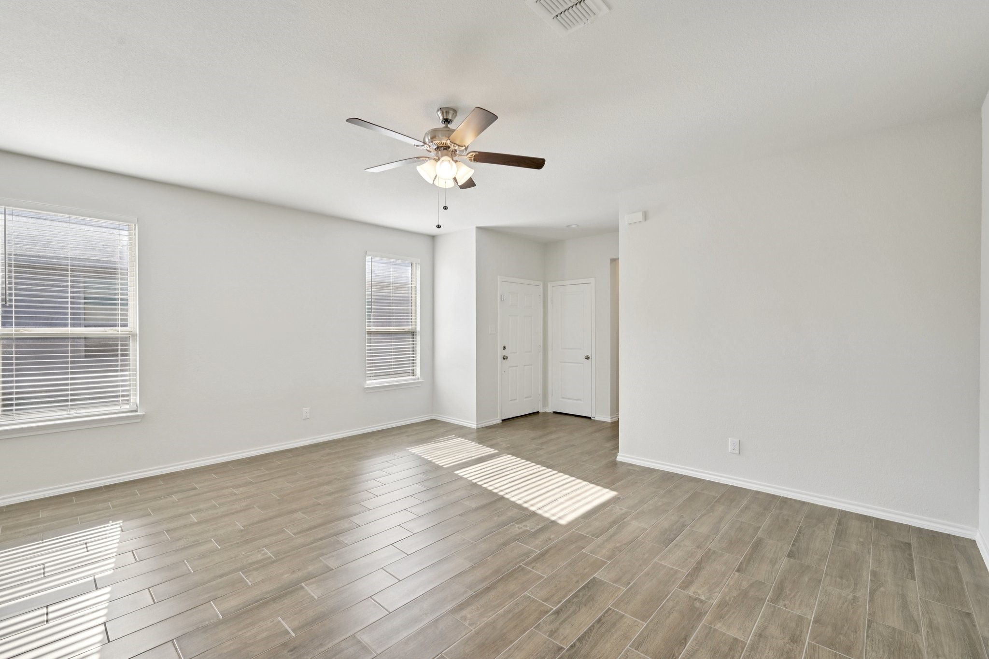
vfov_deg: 75.5
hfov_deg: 98.5
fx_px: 426
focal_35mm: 16
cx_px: 494
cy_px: 330
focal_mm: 15.5
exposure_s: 1/125
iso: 400
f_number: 8
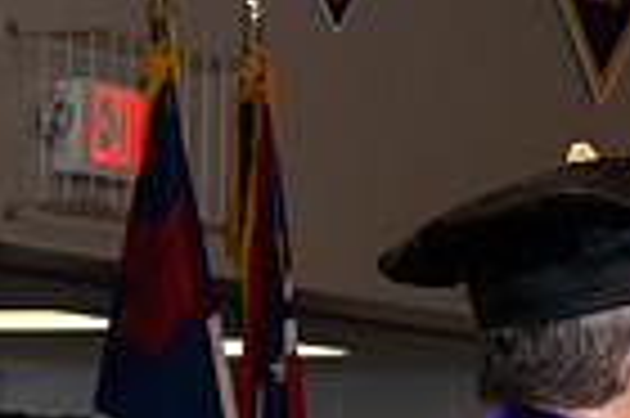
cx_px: 1071
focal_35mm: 257
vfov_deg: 5.3
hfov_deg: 7.8
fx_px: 4492
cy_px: 542
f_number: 6.3
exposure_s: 1/200
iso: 1600
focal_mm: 62
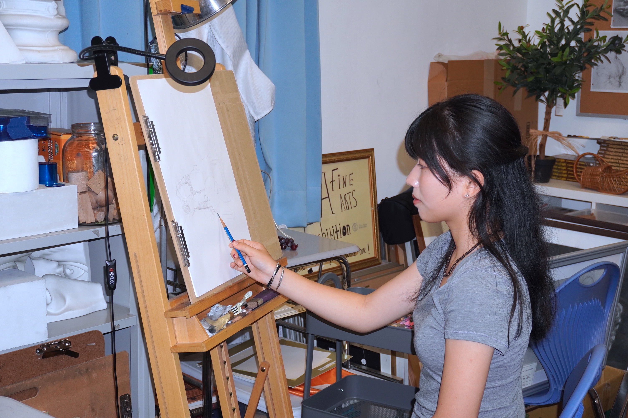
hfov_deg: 38.9
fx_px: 889
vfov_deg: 26.4
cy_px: 209
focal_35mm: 51
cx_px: 314
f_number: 6.3
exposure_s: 1/160
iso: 500
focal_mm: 34
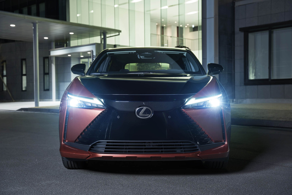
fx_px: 405
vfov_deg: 27.1
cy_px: 98
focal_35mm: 50
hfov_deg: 39.7
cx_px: 146
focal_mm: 49.9
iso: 100
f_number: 4
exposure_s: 1/1.59
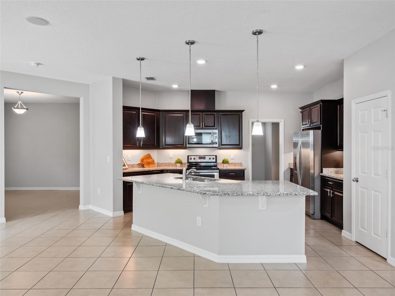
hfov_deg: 71.6
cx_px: 198
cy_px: 148
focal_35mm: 24
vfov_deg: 56.8
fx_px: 274
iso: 3200
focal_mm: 12
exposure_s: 1/50
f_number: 8
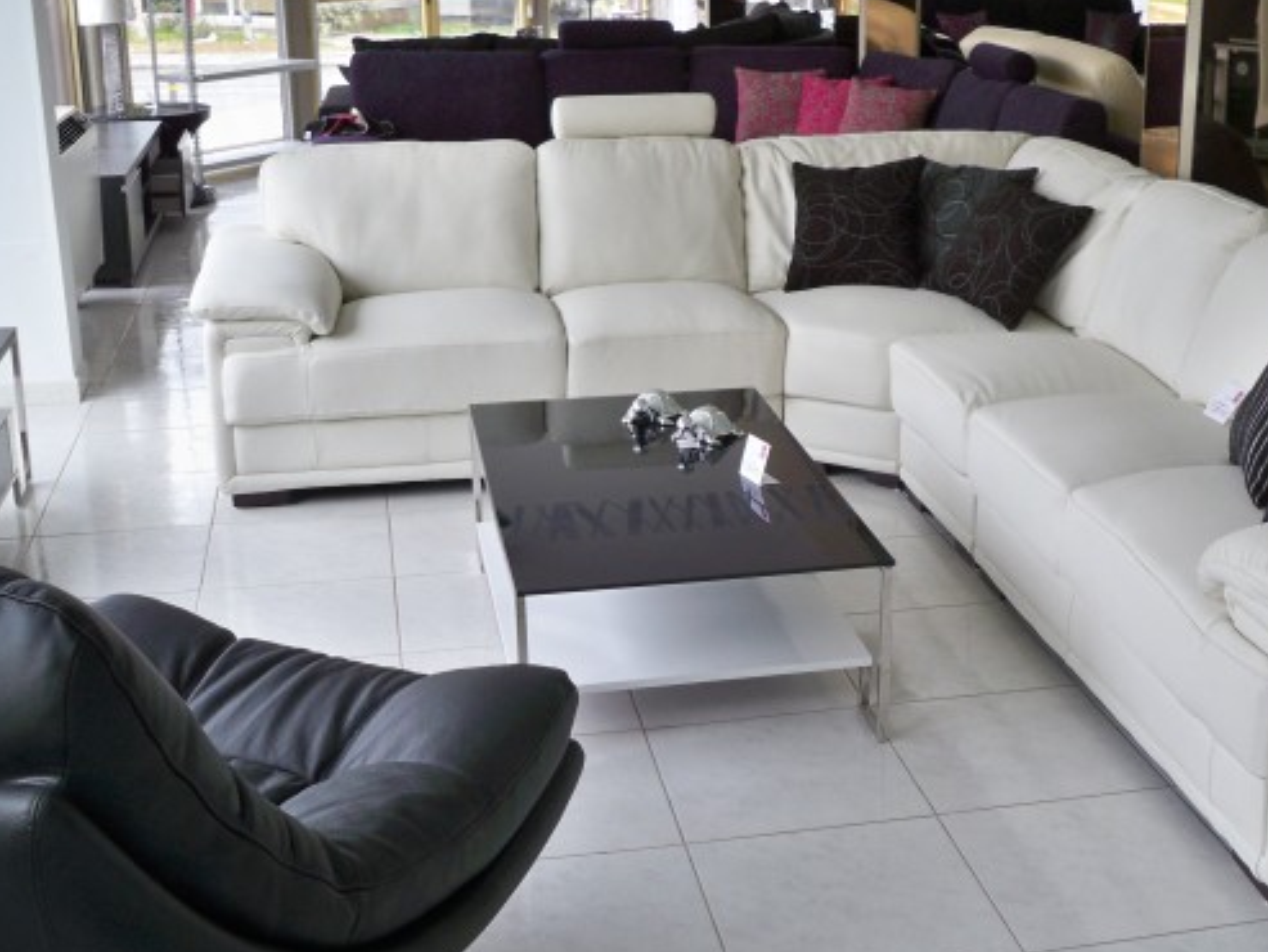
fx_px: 1759
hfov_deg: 39.5
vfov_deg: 30.3
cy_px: 506
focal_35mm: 48
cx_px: 736
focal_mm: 6.3
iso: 80
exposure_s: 1/60
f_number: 3.1
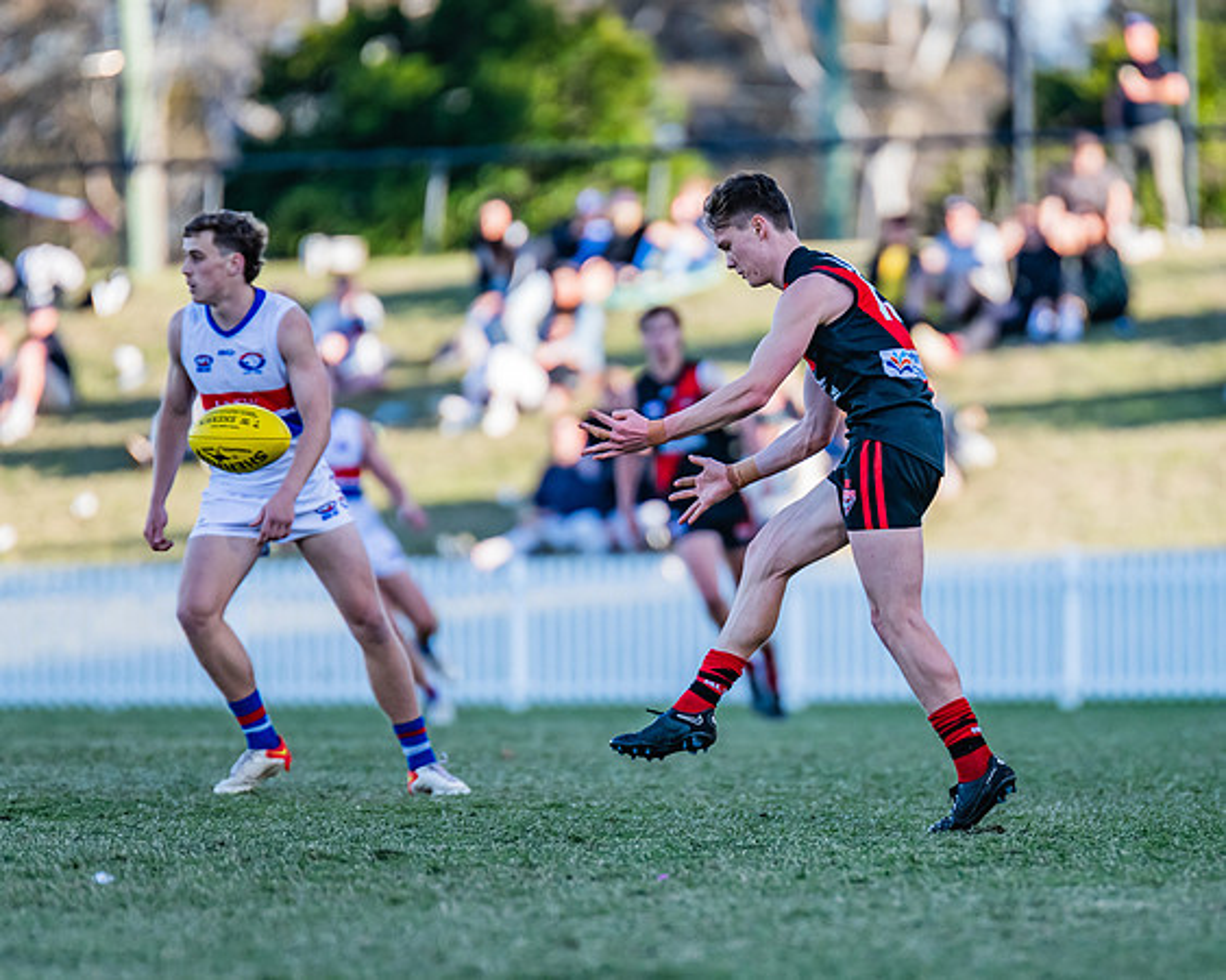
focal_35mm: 561
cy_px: 455
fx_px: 20358
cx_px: 849
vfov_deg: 2.8
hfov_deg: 3.4
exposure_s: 1/1600
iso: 800
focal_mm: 420
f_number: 5
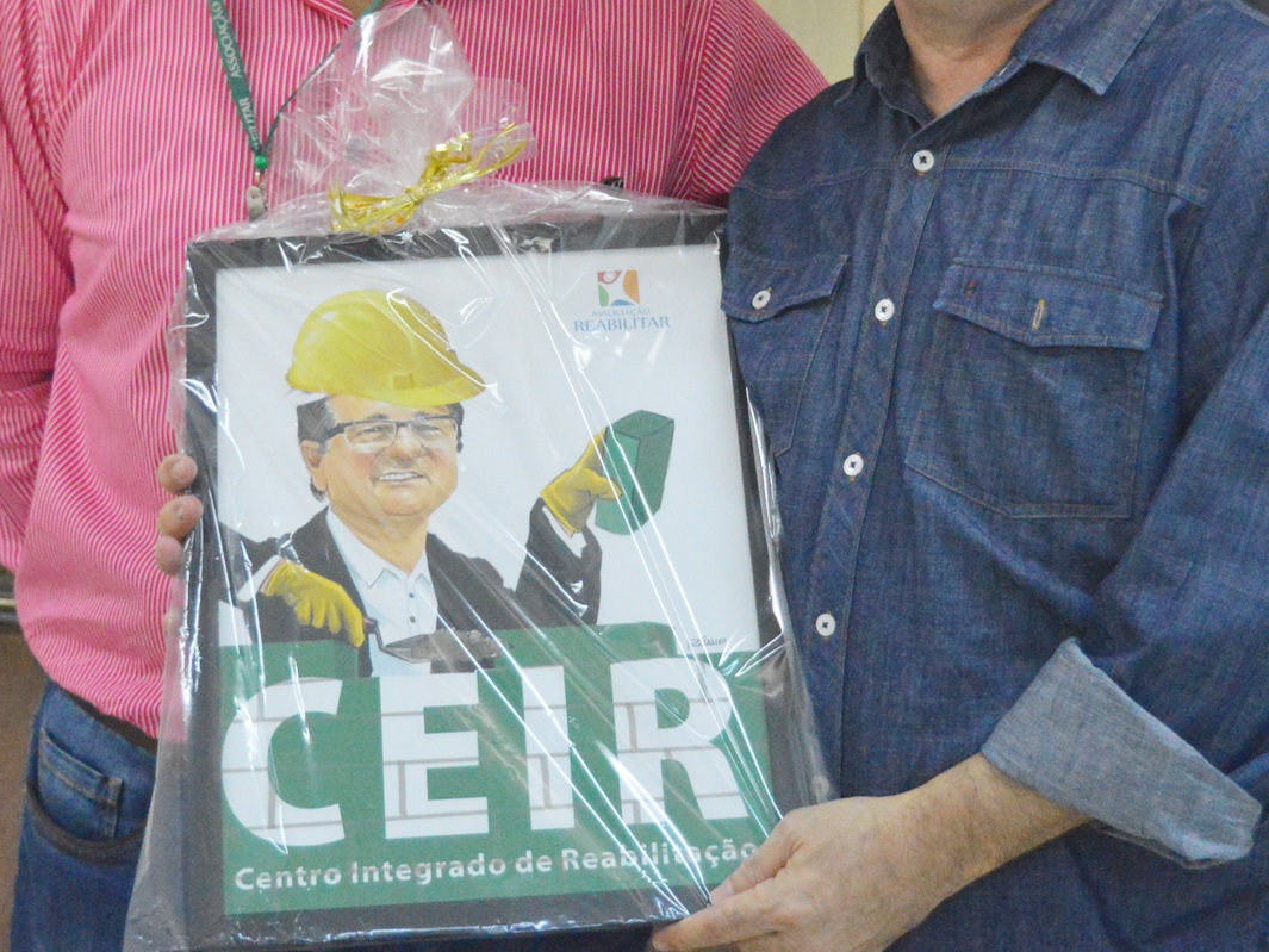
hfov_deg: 23.3
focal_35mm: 84
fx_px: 3076
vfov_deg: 17.5
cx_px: 602
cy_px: 219
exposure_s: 1/320
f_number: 4.2
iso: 3200
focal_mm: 31
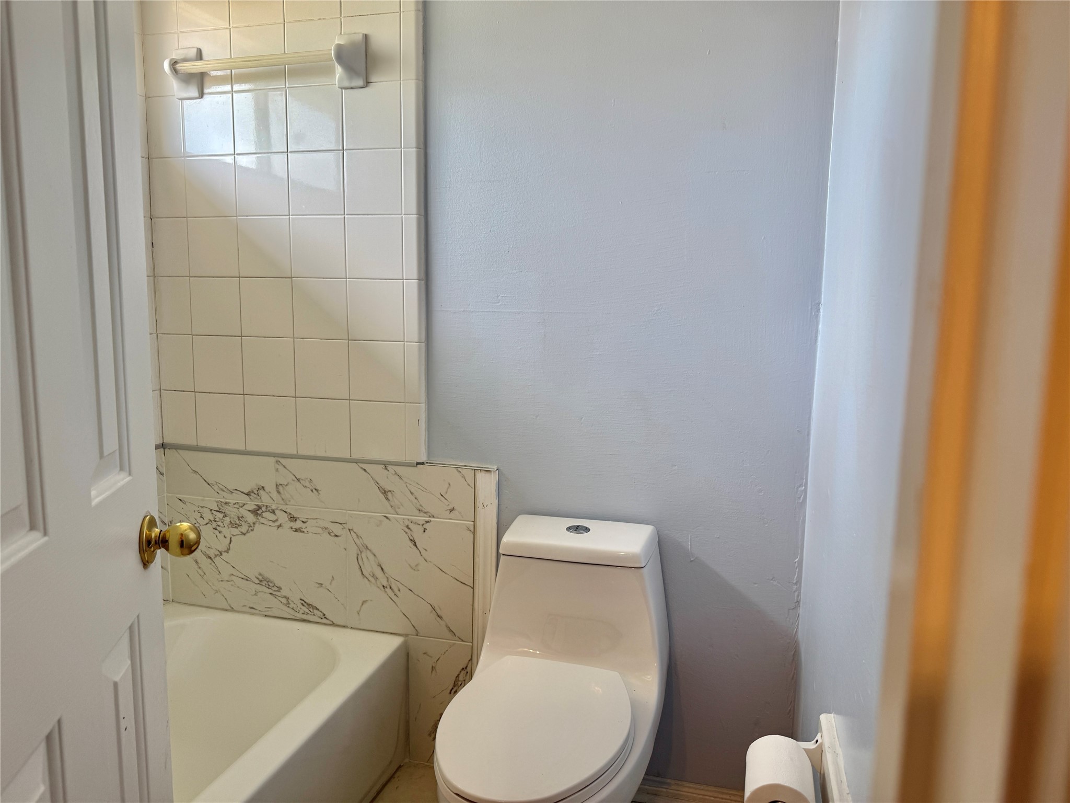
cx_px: 535
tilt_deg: -8.0
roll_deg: -1.6
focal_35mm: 24
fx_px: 742
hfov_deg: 71.6
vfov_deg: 56.8
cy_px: 402
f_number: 1.78
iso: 80
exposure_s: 1/120
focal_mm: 6.76
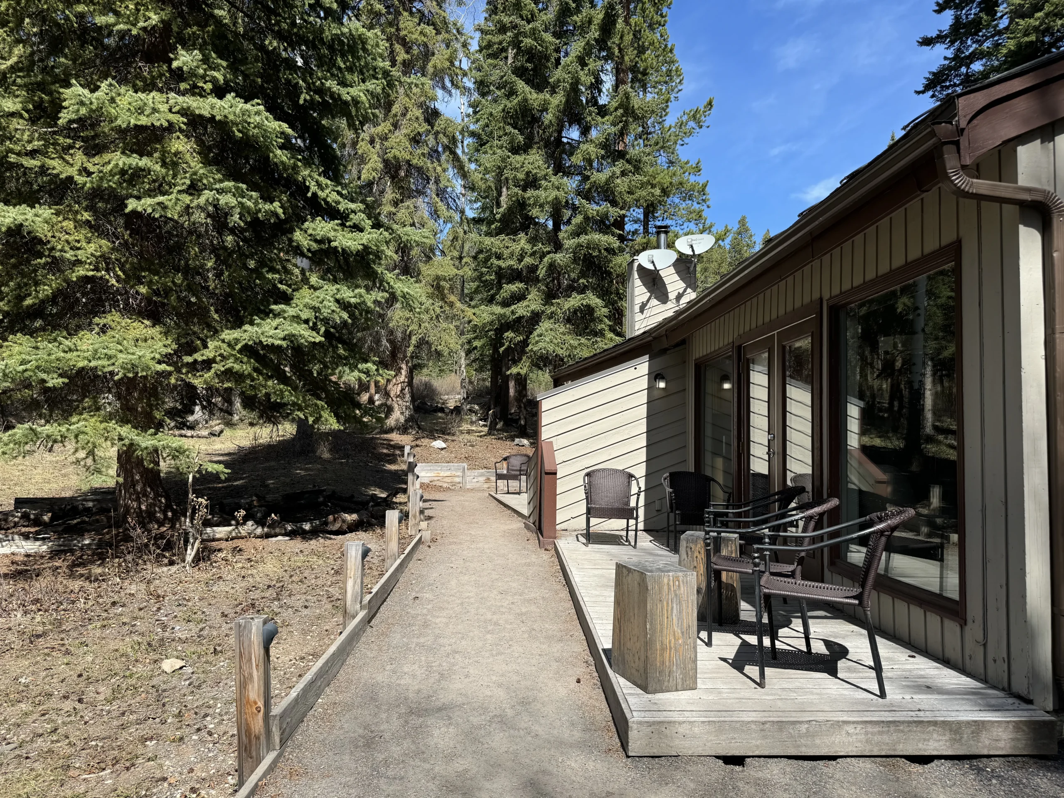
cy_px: 399
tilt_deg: +4.1
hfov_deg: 71.6
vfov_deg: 56.8
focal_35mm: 24
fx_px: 738
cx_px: 532
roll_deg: -0.2
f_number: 1.78
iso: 80
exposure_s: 1/2710
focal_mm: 6.76
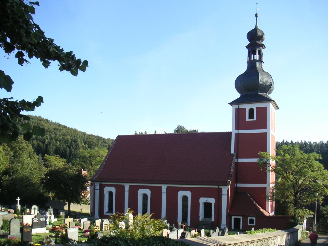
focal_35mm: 37
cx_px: 164
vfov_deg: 38.7
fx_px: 351
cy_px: 123
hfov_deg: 50.1
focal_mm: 5.7
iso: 50
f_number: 2.8
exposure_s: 1/350
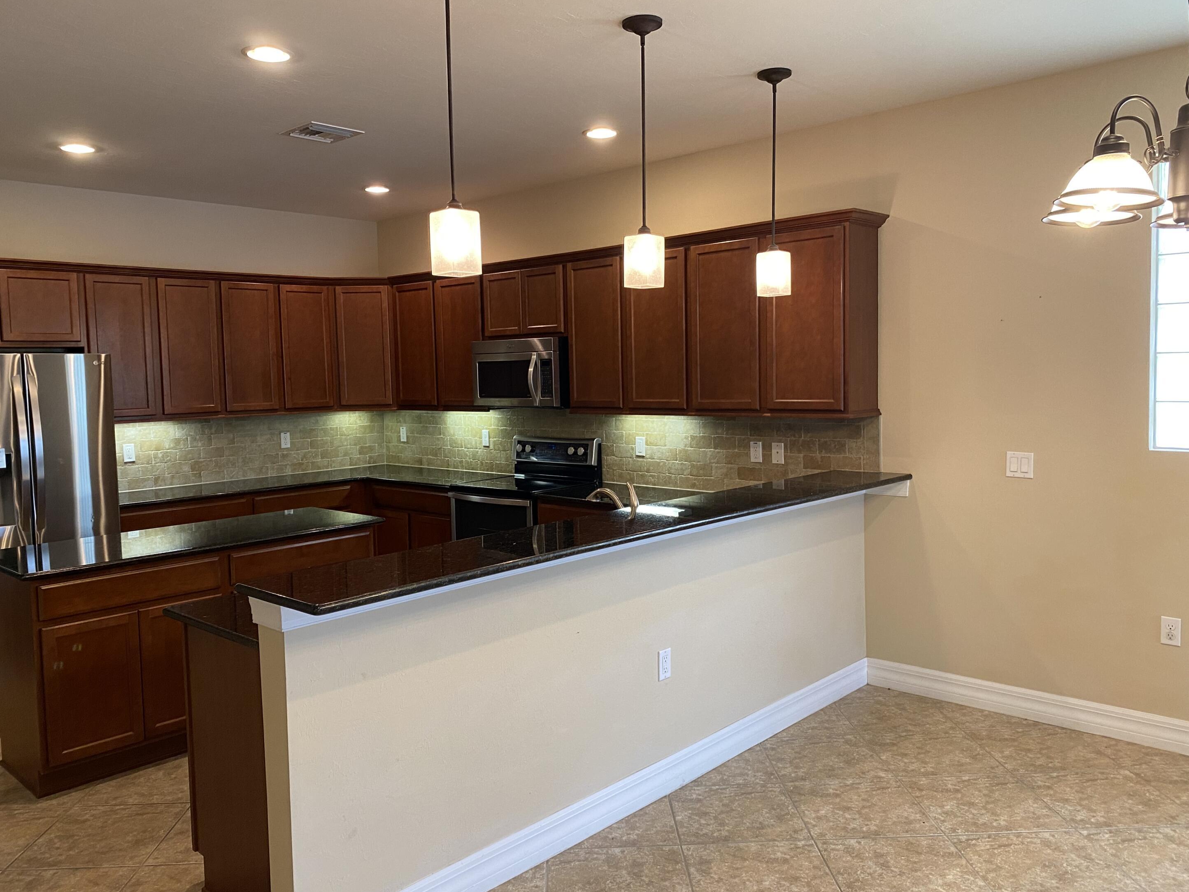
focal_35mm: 27
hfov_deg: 65.3
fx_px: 927
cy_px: 439
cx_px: 578
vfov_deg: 51.4
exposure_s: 1/60
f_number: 1.8
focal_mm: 4.25
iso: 125
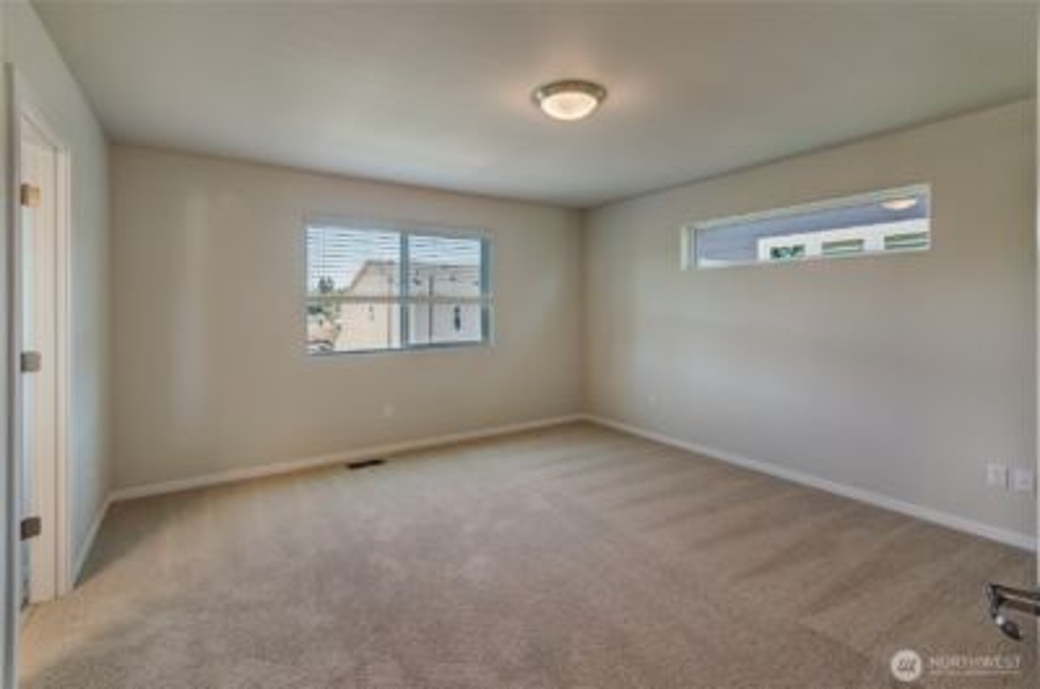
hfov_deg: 100.5
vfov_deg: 77.1
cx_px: 520
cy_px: 344
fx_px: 432
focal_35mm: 15
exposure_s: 1/20
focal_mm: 10
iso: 160
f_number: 5.6
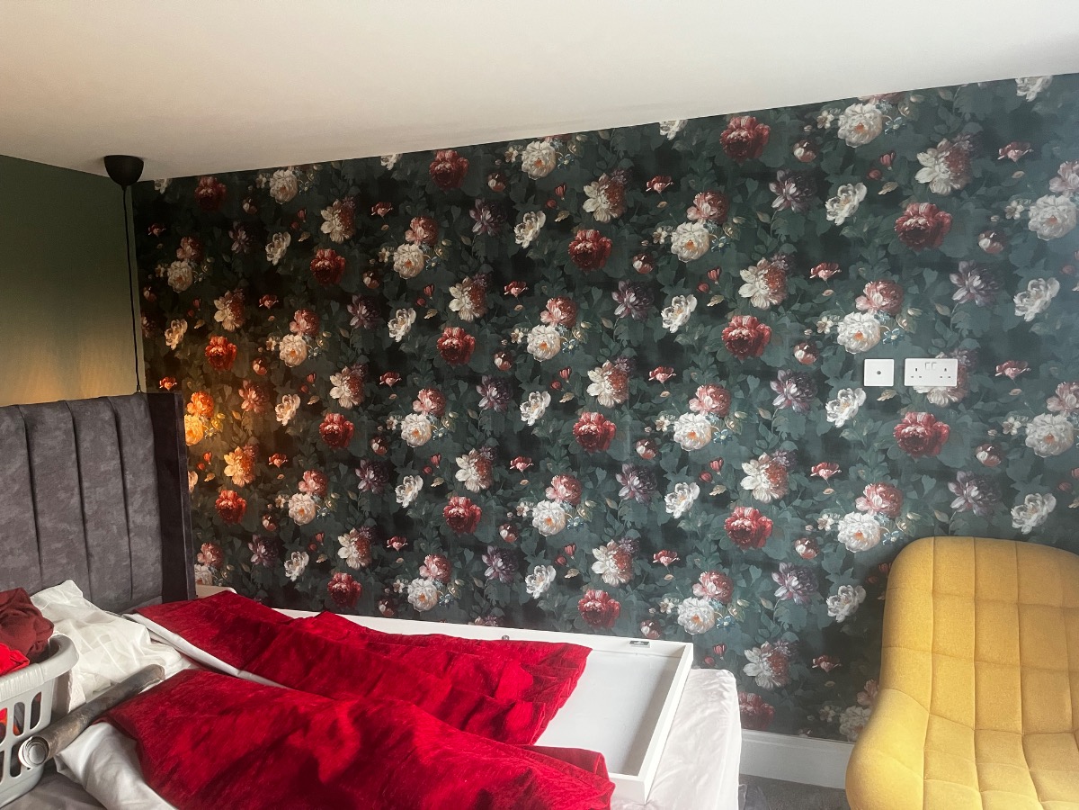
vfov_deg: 53.1
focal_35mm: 26
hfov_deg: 67.3
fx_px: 810
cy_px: 405
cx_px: 540
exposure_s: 1/60
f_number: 1.6
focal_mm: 5.1
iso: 320
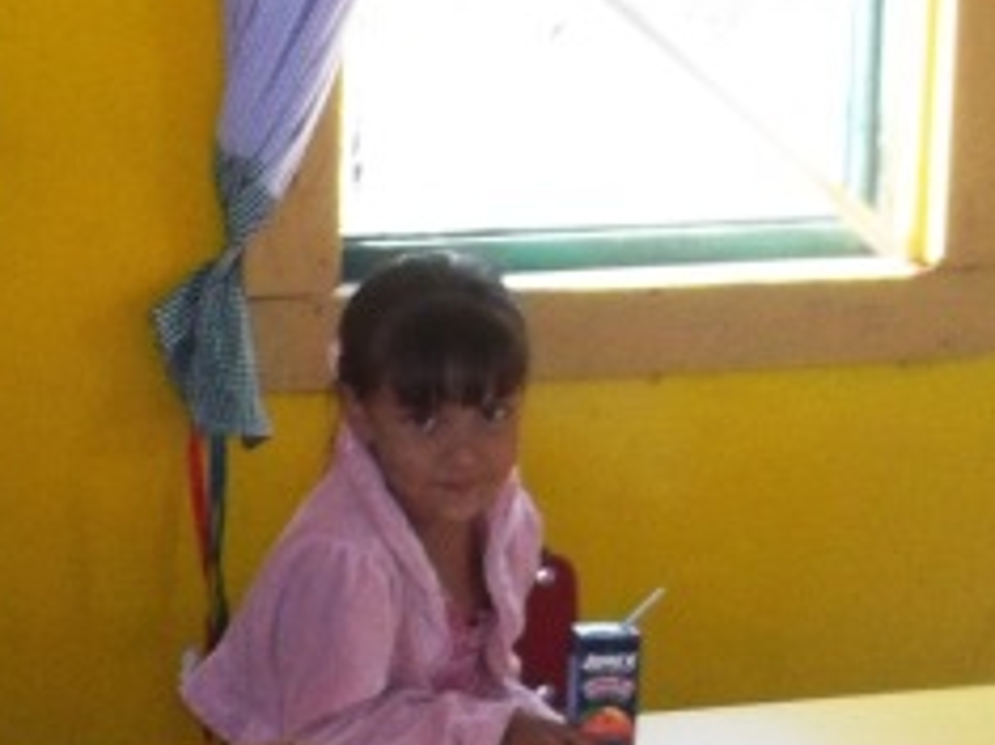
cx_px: -55
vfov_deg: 10.2
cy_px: 724
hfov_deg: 13.5
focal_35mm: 144
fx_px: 4137
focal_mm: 5.9
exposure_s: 1/60
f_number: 3.3
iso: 160
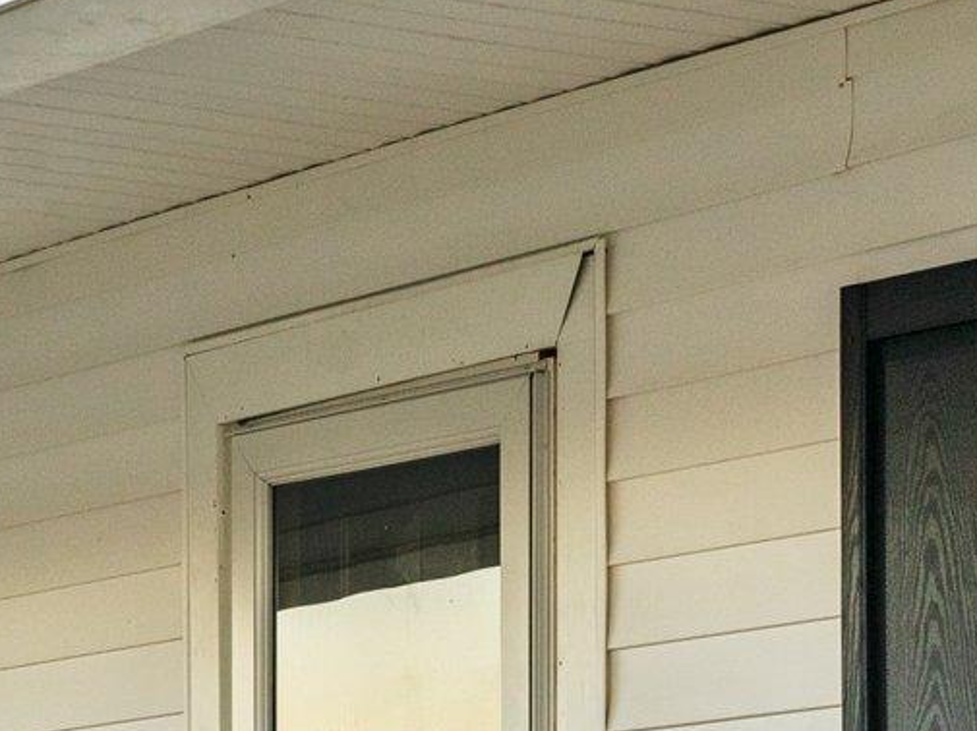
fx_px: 4513
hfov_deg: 12.3
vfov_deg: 9.0
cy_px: 1111
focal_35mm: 160
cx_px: 137
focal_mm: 41
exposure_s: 1/60
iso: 200
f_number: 8
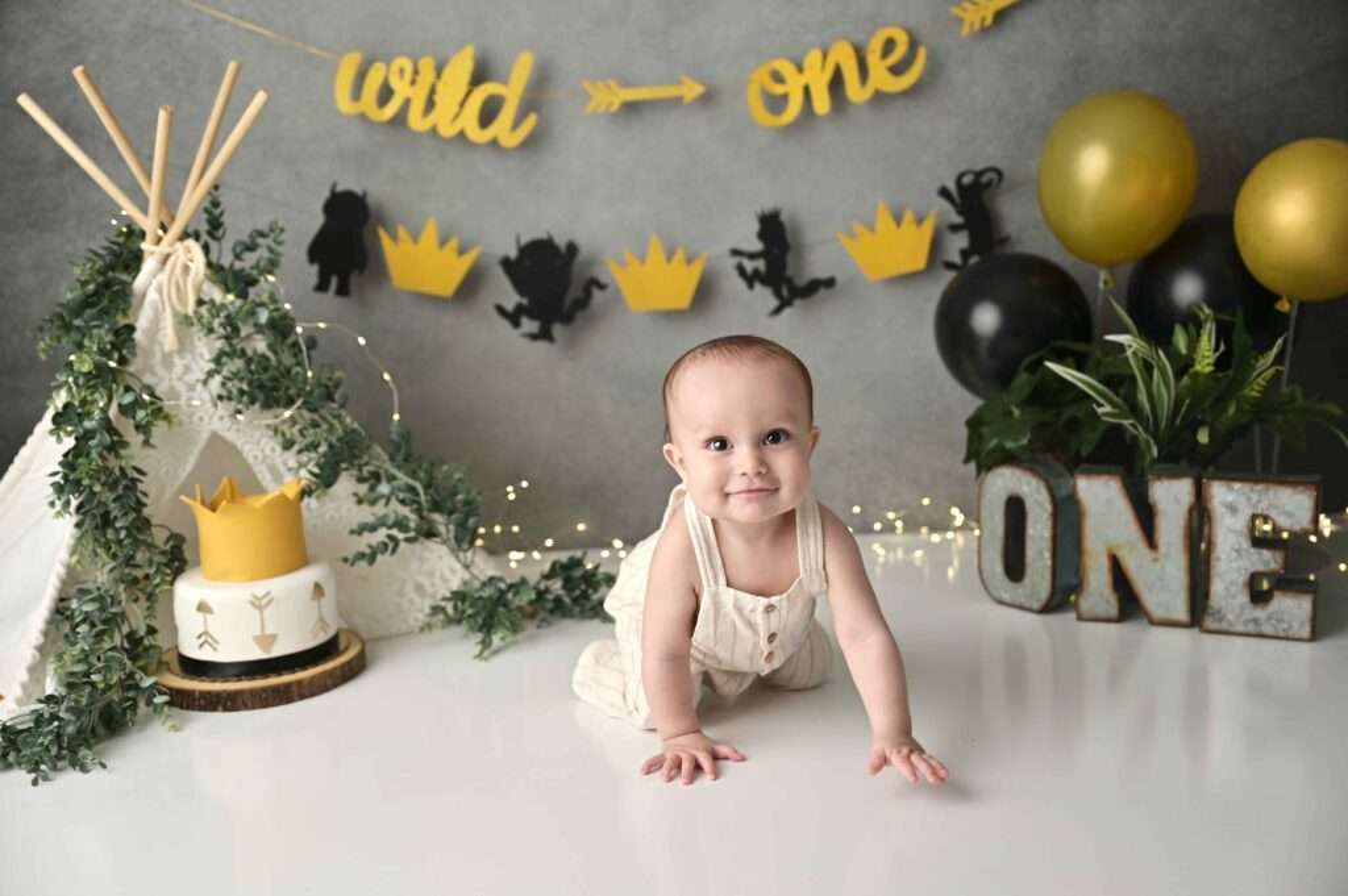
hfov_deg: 48.5
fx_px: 1497
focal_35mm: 40
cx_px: 674
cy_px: 448
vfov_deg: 33.3
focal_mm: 40
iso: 125
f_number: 2.8
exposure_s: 1/100
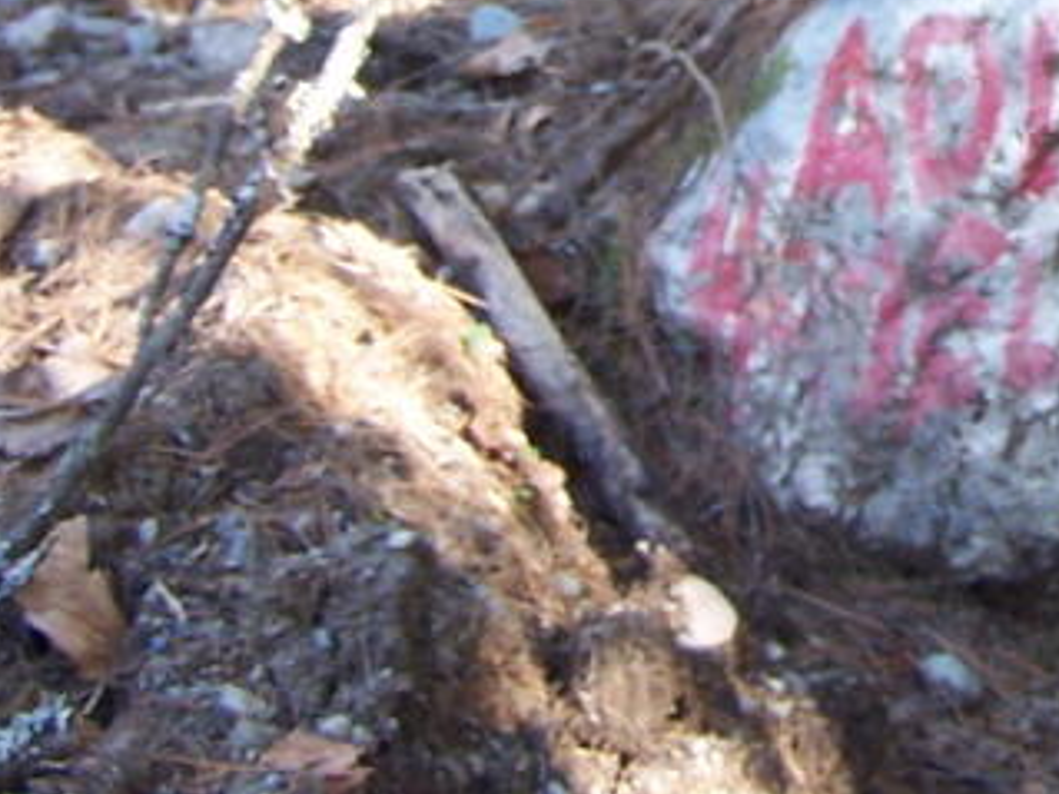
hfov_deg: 15.5
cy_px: -239
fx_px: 3731
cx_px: 1308
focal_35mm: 122
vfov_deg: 11.8
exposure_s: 1/30
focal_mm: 6.3
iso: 100
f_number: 2.8
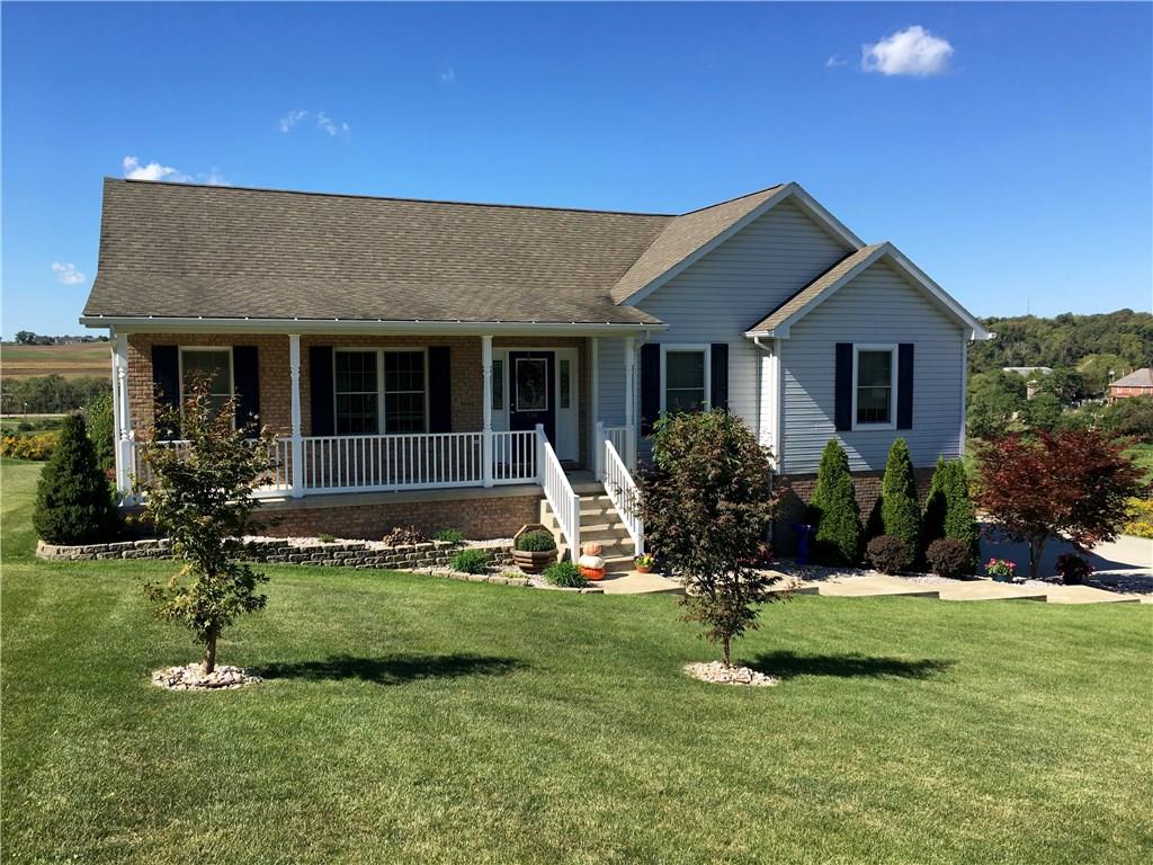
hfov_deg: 61.7
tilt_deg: -4.2
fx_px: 966
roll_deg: +0.2
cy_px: 432
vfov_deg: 48.2
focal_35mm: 29
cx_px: 576
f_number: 2.2
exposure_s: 1/1202
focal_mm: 4.15
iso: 25
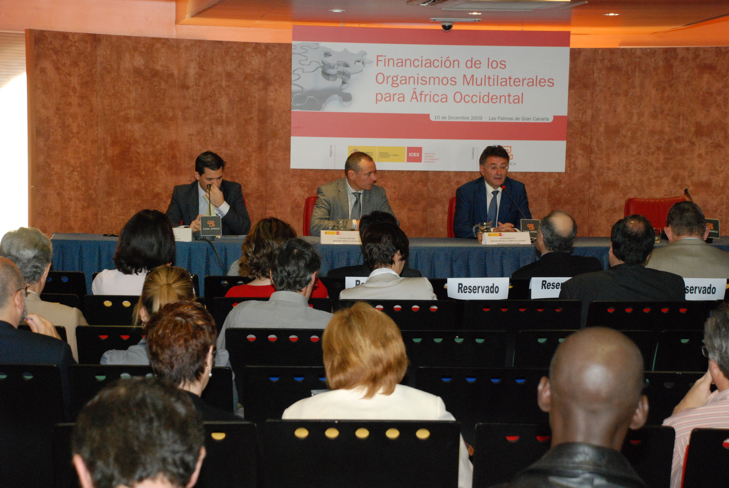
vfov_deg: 17.5
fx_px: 1581
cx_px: 364
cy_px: 244
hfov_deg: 26.0
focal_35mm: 78
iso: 1250
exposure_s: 1/60
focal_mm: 52
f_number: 8
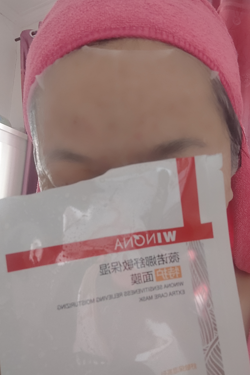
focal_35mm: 29
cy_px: 187
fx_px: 302
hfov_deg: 44.9
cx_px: 134
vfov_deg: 63.7
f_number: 2
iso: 186
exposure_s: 1/33.3
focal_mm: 3.74
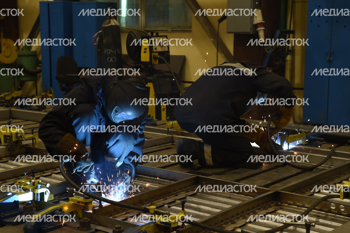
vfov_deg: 20.6
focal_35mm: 66
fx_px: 641
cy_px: 116
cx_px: 175
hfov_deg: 30.5
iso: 2500
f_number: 5.6
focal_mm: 66
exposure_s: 1/160
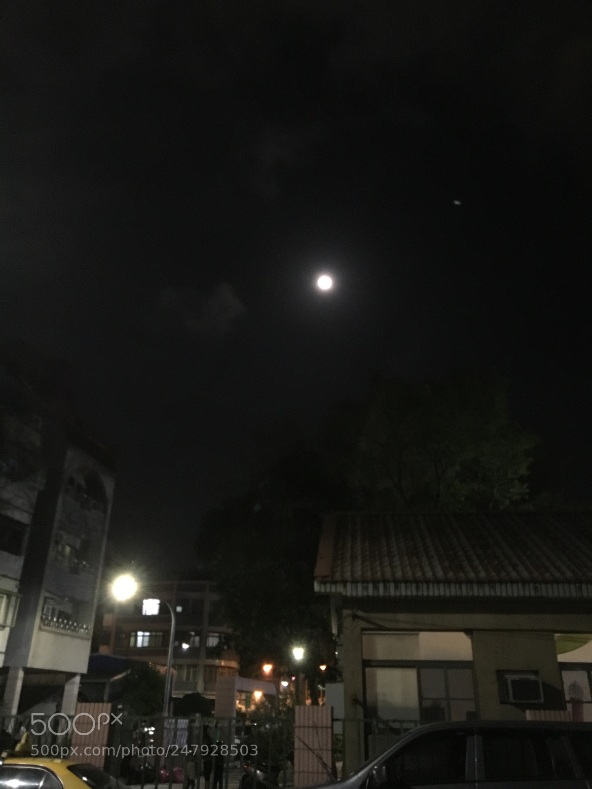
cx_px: 296
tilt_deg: +25.4
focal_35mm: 29
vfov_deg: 61.7
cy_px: 394
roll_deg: -1.7
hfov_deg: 48.2
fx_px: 661
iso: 400
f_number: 2.2
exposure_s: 1/15
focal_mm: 4.15
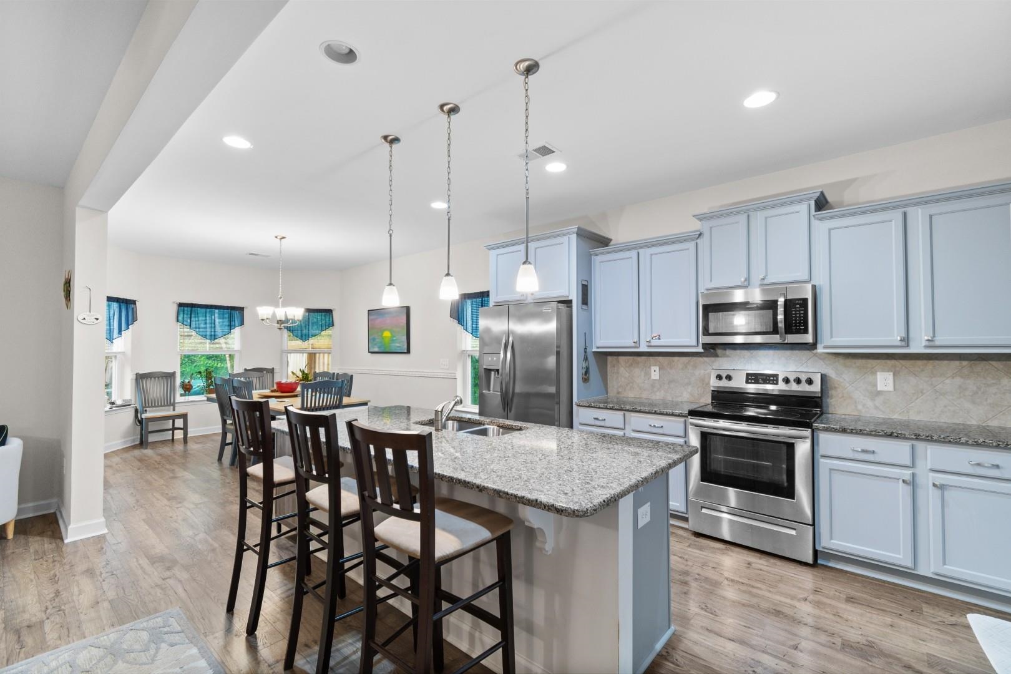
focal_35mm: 15
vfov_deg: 77.3
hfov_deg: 100.4
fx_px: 421
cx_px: 506
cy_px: 337
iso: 100
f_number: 4.5
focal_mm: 10
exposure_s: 1/3
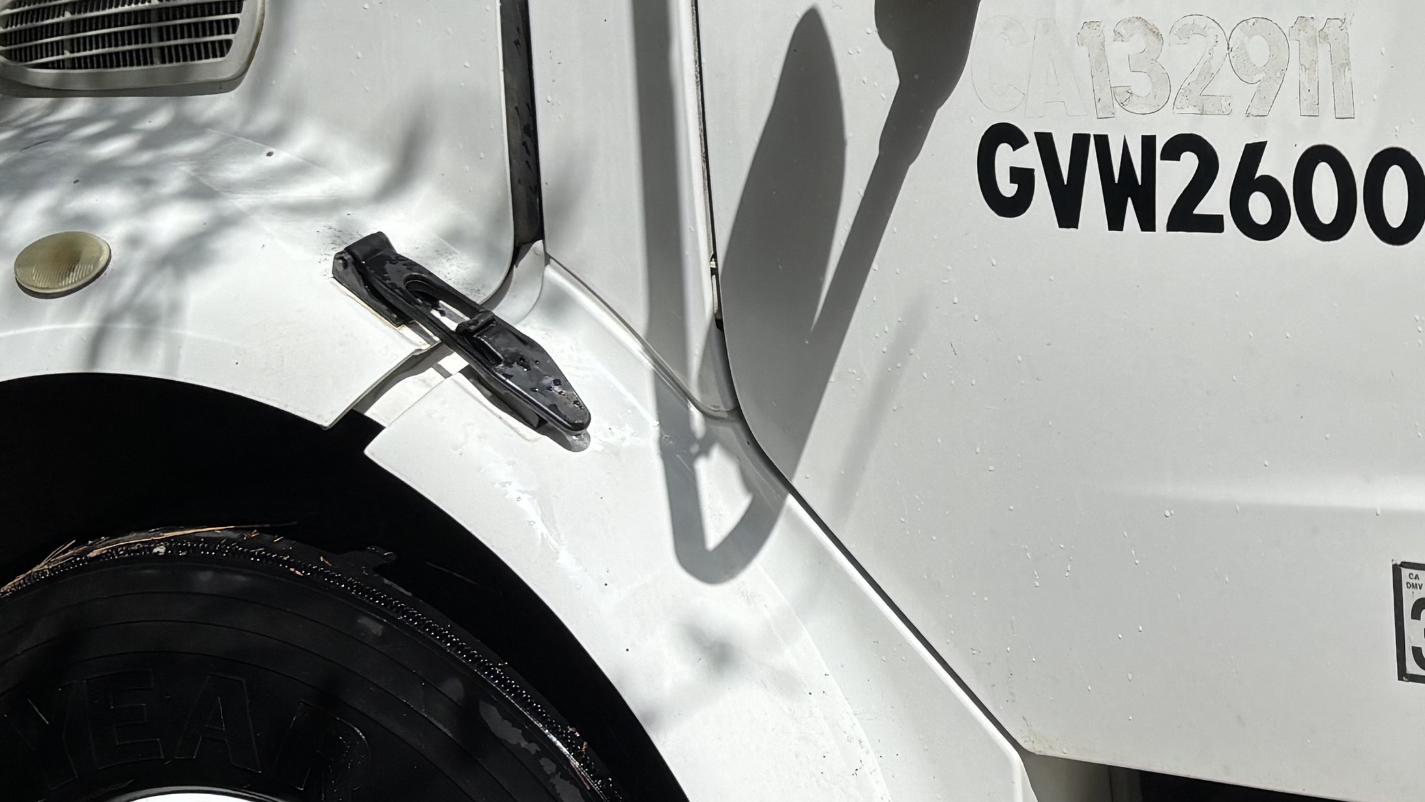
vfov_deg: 16.0
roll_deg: -1.2
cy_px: 19
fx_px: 2796
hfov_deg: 26.8
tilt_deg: -10.3
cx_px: 1475
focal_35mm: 74
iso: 50
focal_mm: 5.96
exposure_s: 1/6329
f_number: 1.6
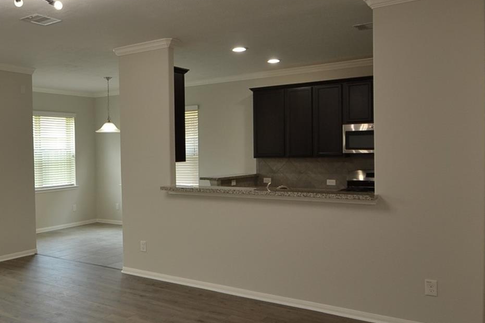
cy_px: 157
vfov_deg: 39.9
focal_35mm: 33
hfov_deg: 55.8
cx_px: 154
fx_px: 444
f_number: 7.1
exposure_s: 1/40
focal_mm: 10
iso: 200
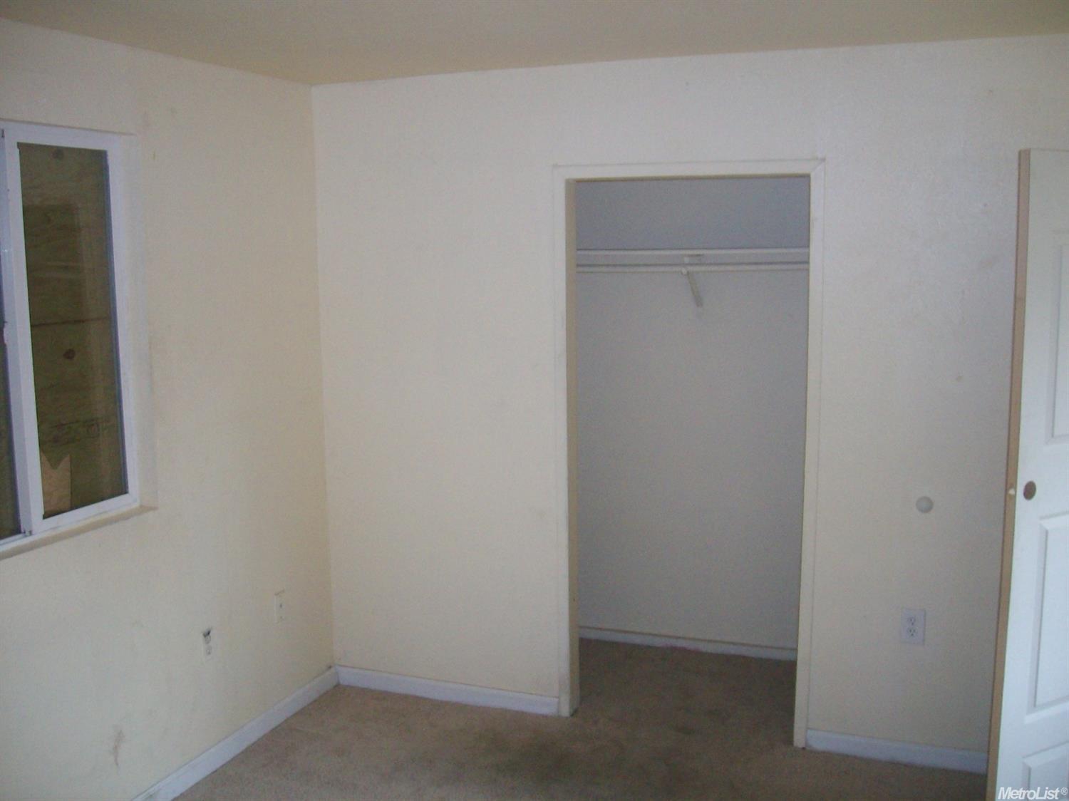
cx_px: 534
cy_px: 400
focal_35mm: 35
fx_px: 1081
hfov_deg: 52.6
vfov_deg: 40.7
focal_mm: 5.8
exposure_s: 1/40
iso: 200
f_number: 2.8
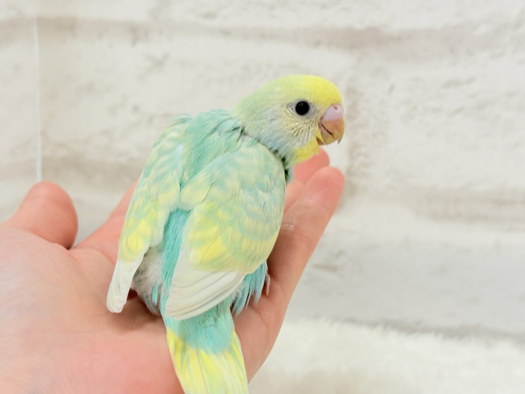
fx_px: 789
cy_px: 197
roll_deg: -0.5
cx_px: 262
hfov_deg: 36.8
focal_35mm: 52
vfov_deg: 28.0
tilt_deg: -11.0
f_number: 1.6
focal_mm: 5.96
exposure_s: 1/100
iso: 64
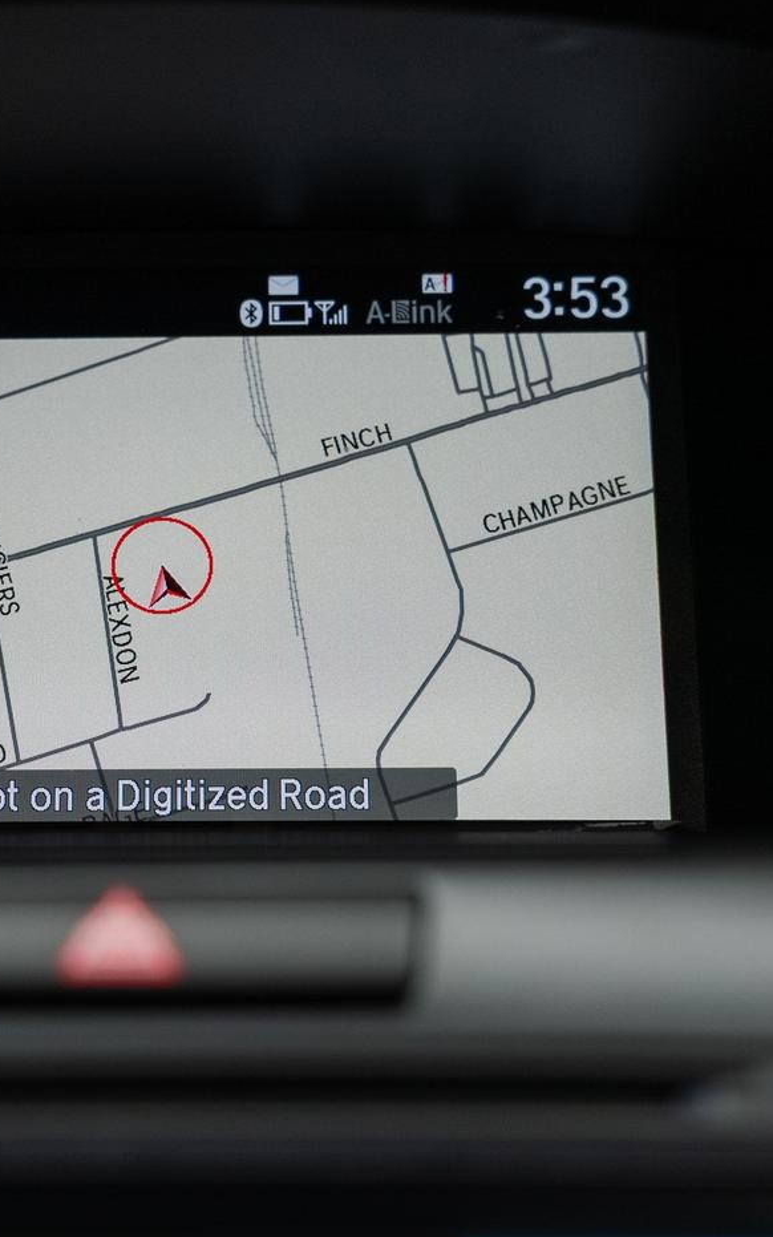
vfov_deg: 26.8
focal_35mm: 77
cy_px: 642
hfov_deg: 16.8
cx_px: 178
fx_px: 2595
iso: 250
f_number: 3.5
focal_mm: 42.8
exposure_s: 1/50
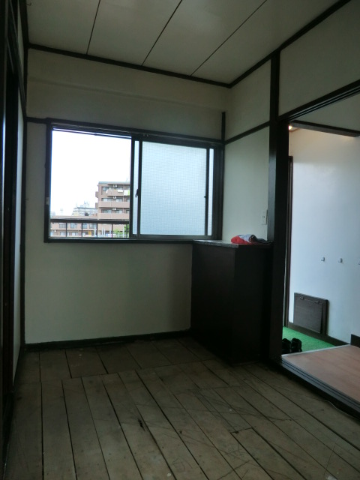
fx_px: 333
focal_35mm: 24
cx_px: 180
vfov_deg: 71.6
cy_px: 240
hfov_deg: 56.8
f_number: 3.2
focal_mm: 4.3
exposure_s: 1/320
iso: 80
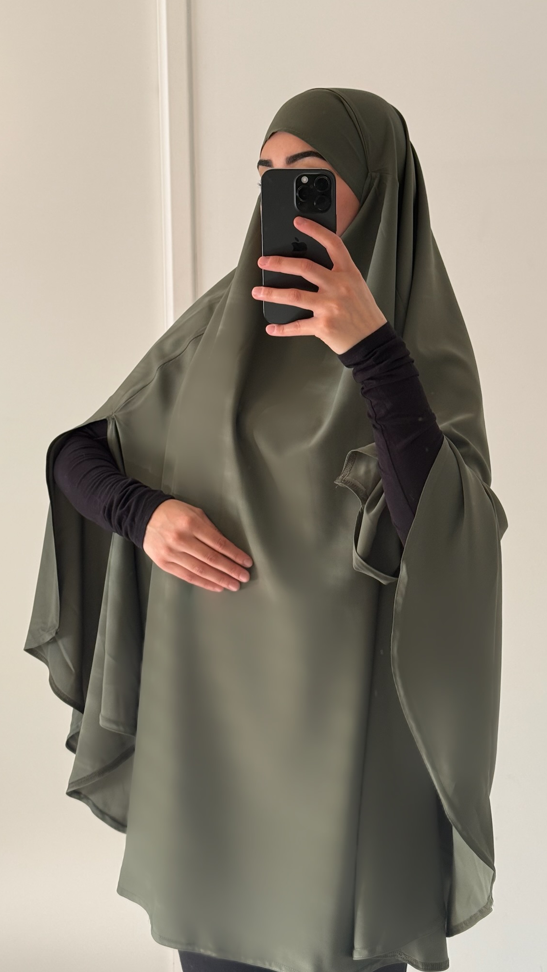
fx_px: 1366
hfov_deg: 22.6
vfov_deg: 39.2
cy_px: 487
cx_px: 295
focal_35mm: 53
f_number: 1.78
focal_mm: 6.76
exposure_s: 1/61
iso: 100
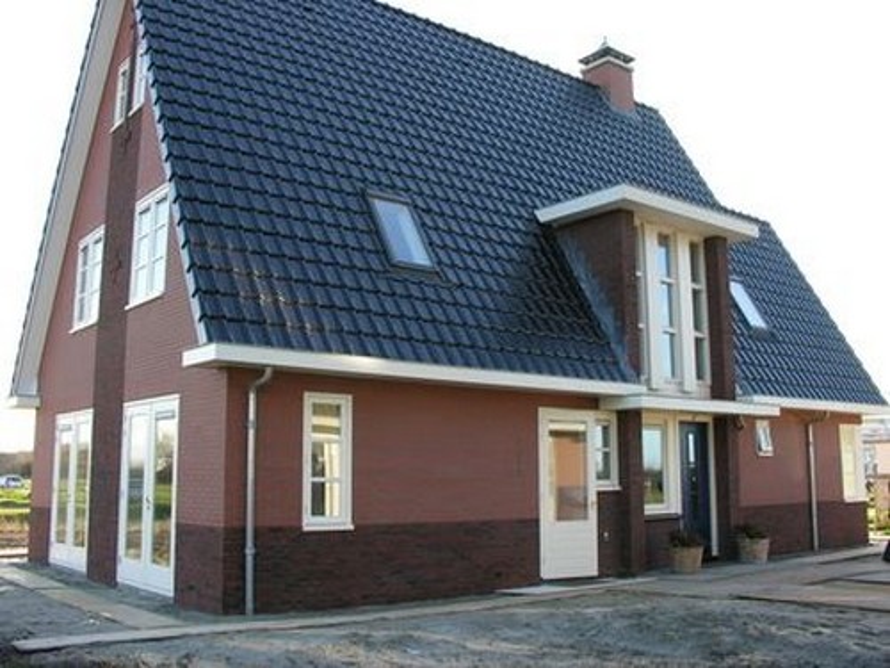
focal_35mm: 35
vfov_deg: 40.7
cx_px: 445
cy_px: 334
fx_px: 900
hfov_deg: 52.6
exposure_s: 1/83.4
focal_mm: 8.9
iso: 50
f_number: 4
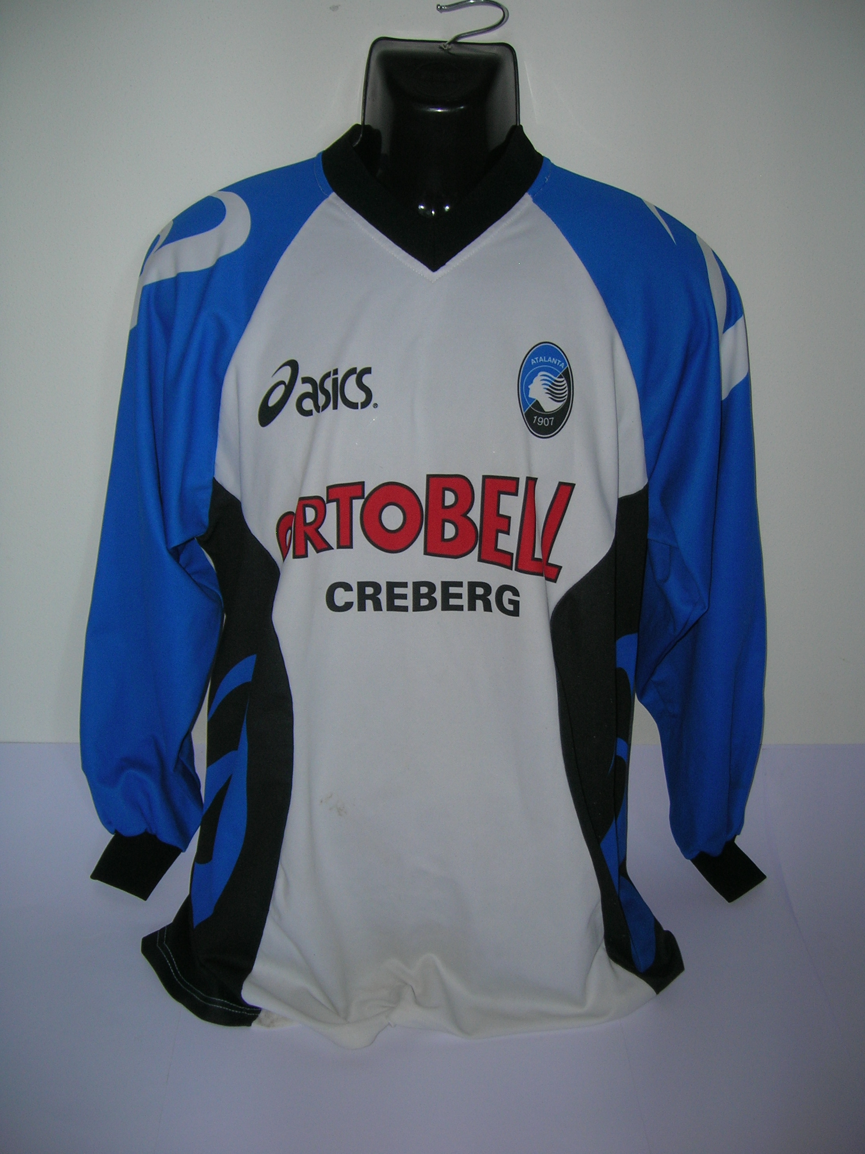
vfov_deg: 54.0
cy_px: 577
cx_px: 432
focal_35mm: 34
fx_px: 1133
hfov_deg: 41.8
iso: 50
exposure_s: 1/60.1
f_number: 2.9
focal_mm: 5.7
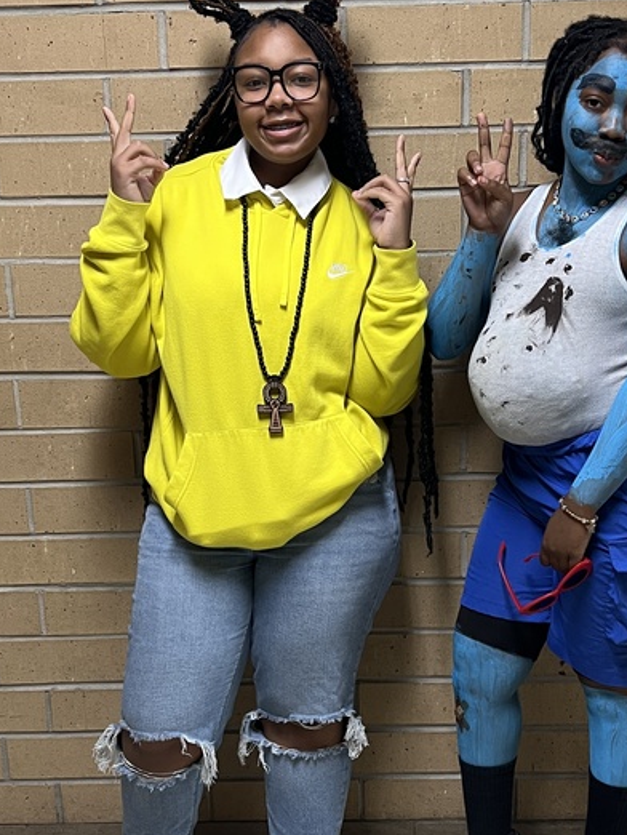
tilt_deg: -16.2
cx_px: 358
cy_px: 497
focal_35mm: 51
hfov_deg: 28.5
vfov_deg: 37.3
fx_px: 1231
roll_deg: +1.8
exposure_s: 1/60
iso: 160
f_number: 1.5
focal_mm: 5.7
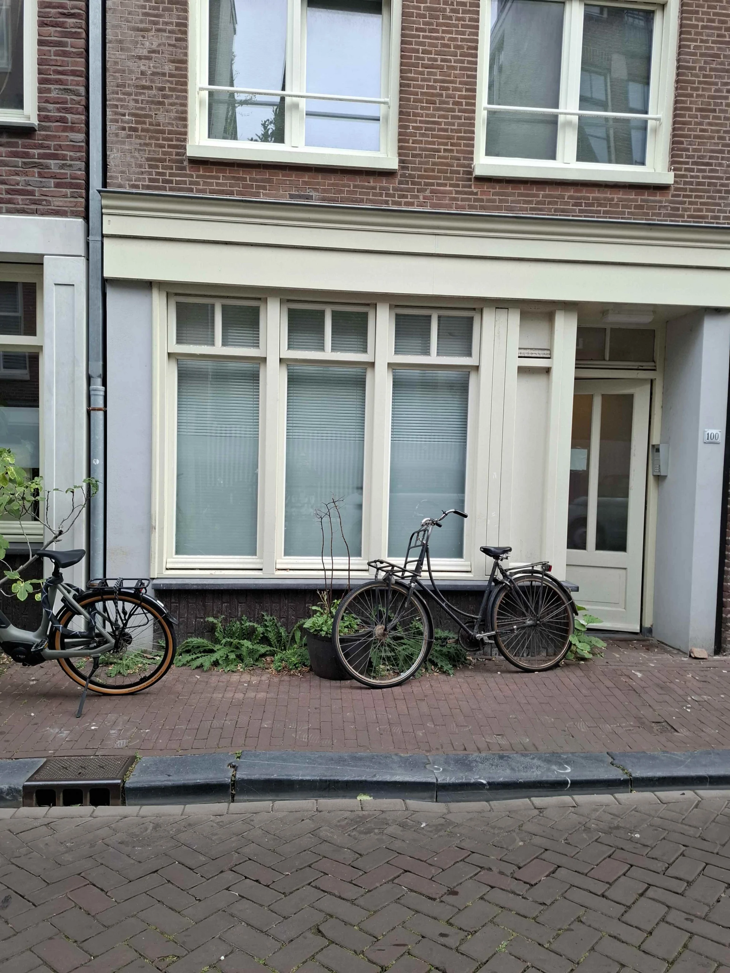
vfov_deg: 73.9
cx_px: 365
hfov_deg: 58.9
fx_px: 647
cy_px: 486
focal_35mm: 23
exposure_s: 1/160
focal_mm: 5.54
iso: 50
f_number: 1.8
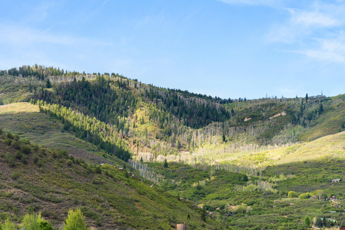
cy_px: 168
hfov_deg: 17.1
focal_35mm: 119
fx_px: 1140
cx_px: 277
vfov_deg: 11.5
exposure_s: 1/40
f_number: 7.1
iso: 100
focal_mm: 70
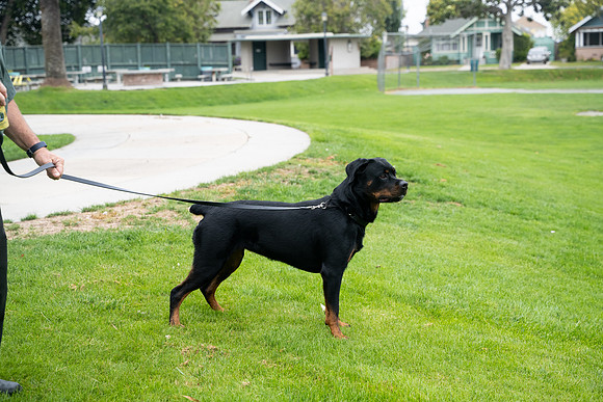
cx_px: 302
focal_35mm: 55
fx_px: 921
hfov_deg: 36.2
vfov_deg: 24.6
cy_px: 201
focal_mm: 55
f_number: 4
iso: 640
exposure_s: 1/500
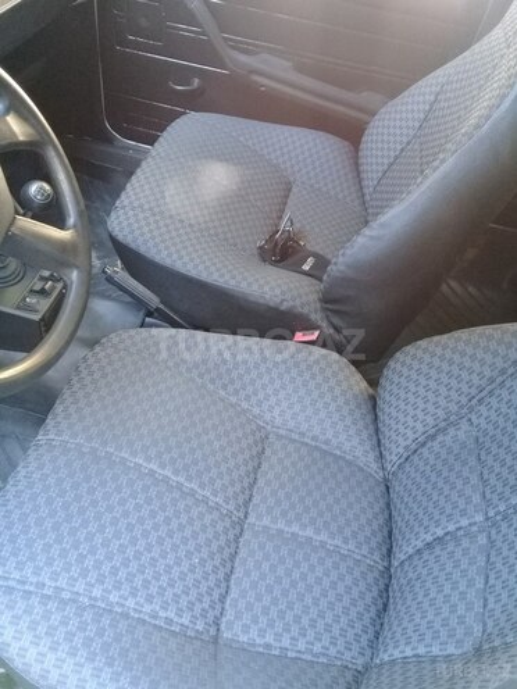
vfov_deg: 58.4
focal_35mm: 31
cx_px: 258
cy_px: 344
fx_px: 617
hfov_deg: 45.4
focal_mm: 3.3
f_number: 2.2
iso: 200
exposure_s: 1/25
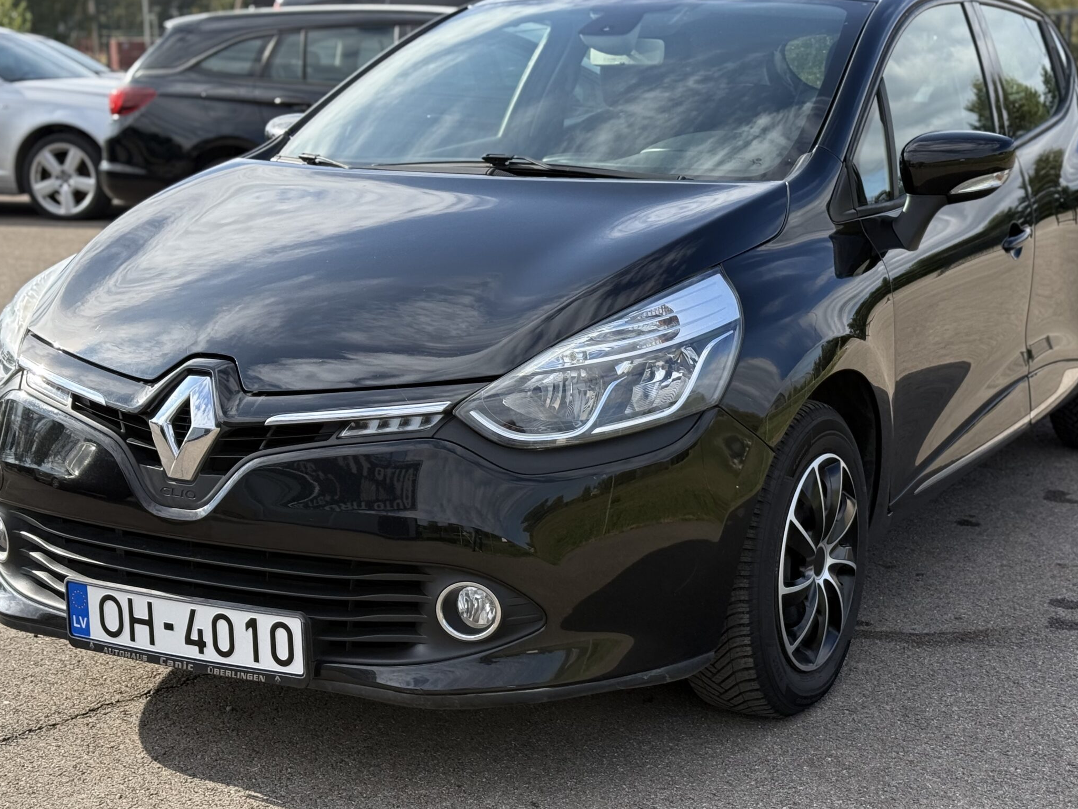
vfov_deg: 24.4
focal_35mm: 60
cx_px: 566
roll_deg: +0.3
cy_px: 374
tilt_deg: -9.0
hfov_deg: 32.2
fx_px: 1869
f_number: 1.78
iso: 100
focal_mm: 6.76
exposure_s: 1/1931
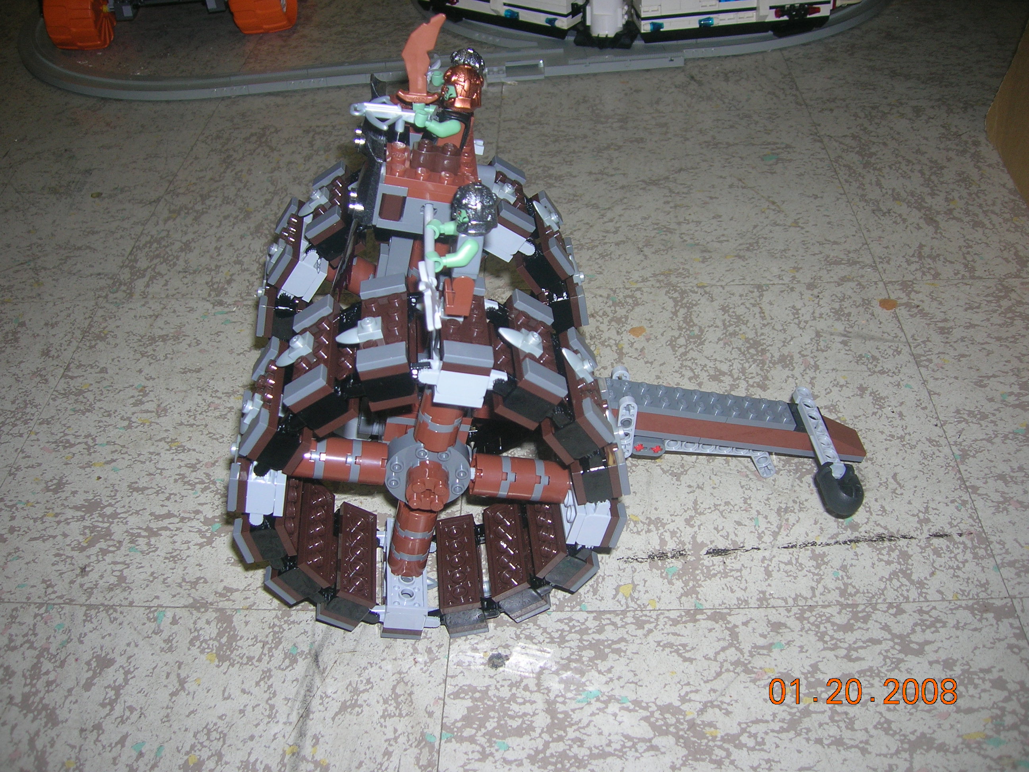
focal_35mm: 34
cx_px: 514
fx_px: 1011
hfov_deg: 54.0
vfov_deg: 41.8
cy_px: 386
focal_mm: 5.7
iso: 50
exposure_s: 1/60.1
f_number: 2.9
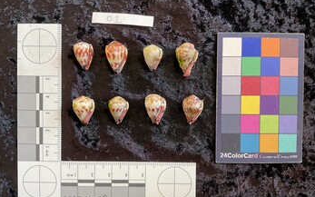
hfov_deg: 61.2
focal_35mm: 31
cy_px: 108
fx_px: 266
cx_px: 157
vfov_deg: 40.6
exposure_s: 1/60
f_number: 1.8
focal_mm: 3
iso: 50
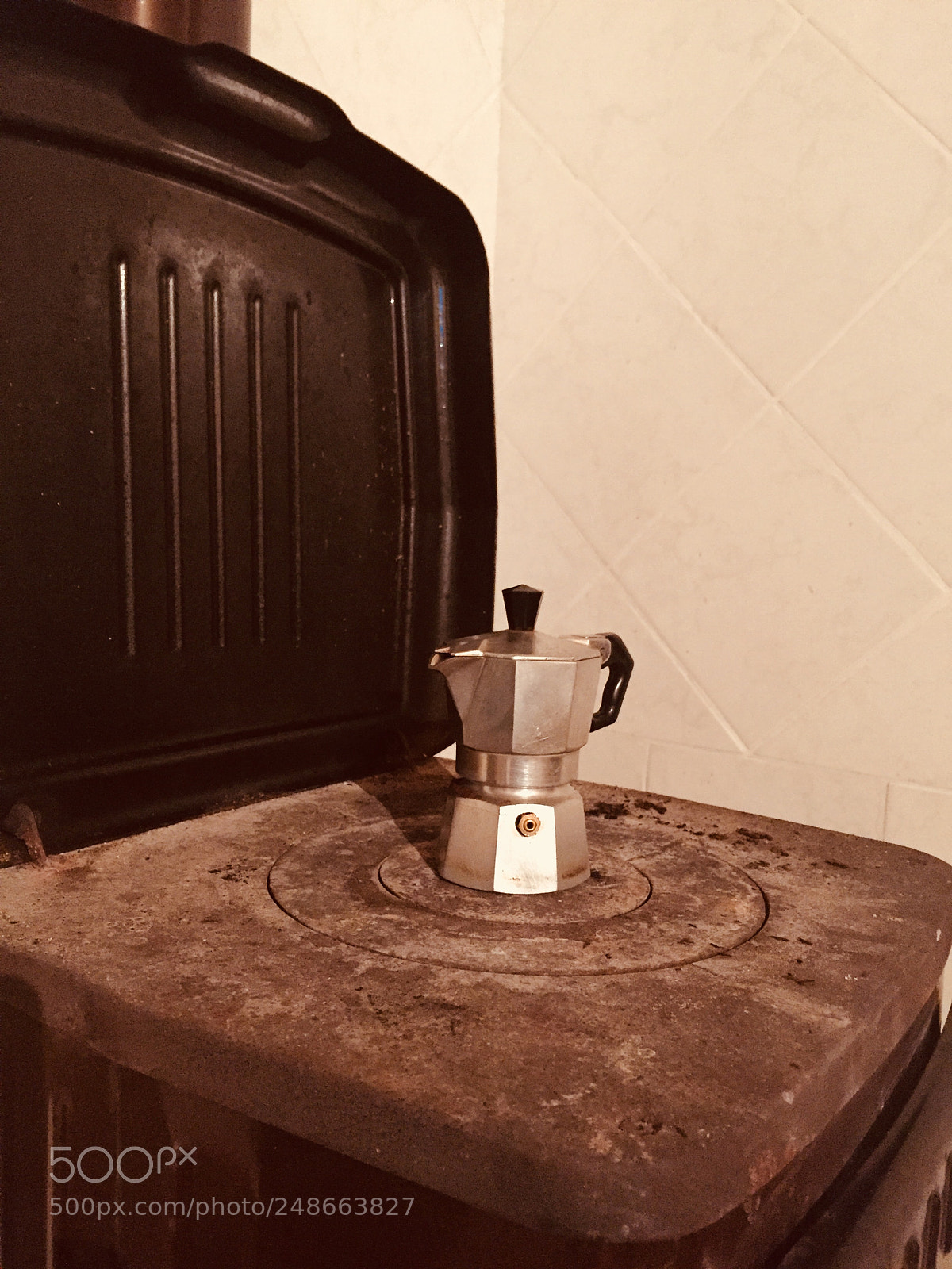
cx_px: 476
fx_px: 1063
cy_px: 634
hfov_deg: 48.2
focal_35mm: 29
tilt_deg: -5.5
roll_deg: -1.8
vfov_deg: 61.7
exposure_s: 1/17
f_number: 2.2
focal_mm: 4.15
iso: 640
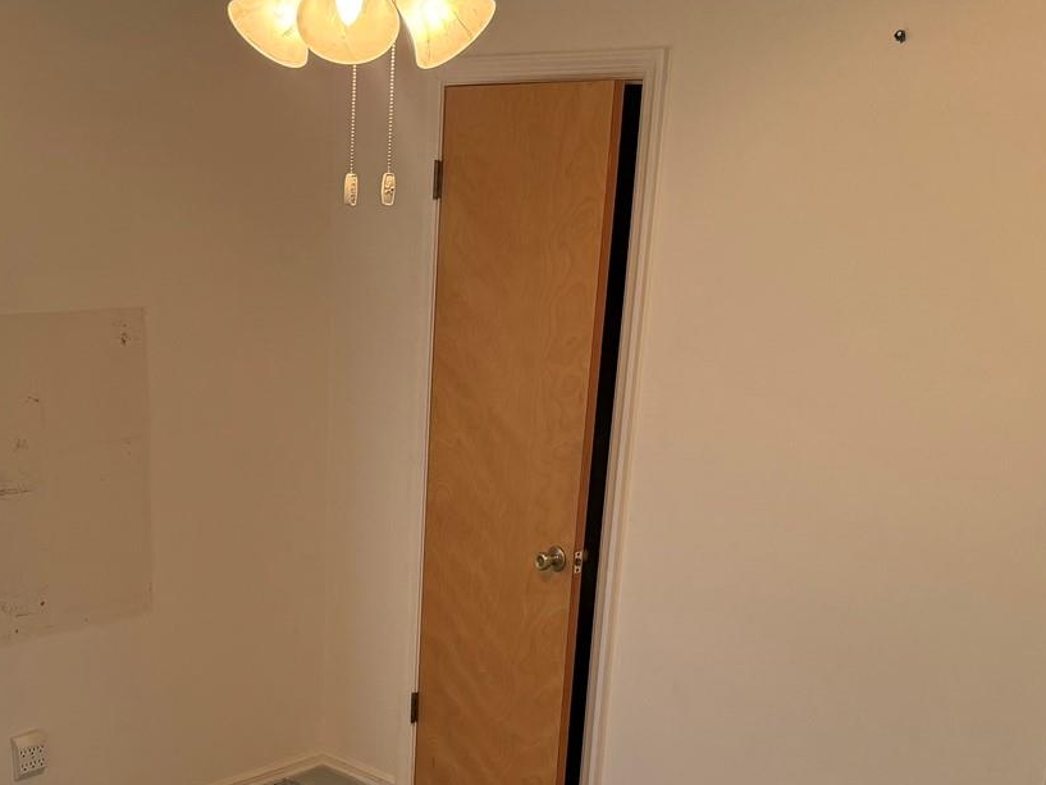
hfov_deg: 39.7
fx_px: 1420
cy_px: 675
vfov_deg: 29.8
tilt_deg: -19.5
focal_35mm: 47
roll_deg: -1.3
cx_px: 315
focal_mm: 6.76
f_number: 1.78
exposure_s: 1/120
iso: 250
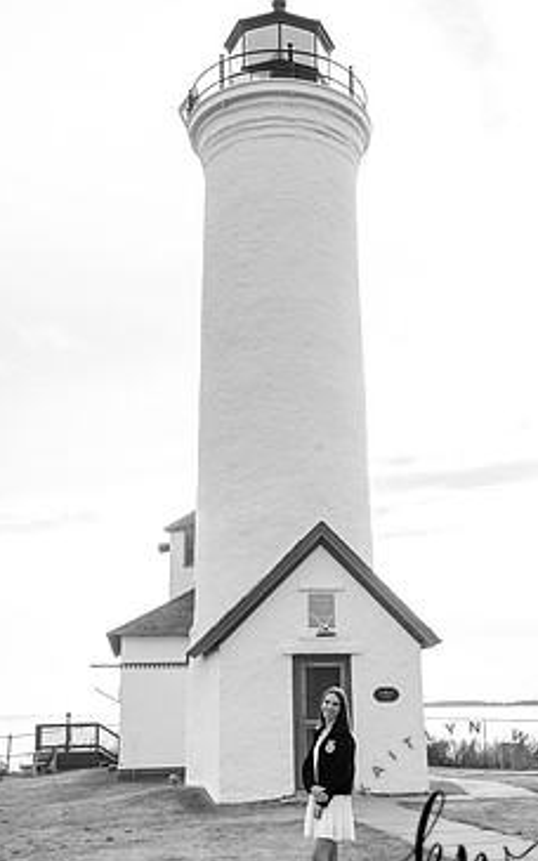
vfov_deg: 45.2
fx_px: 1033
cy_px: 469
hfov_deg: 29.1
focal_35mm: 44
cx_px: 328
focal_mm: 35
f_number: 11
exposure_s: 1/250
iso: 400
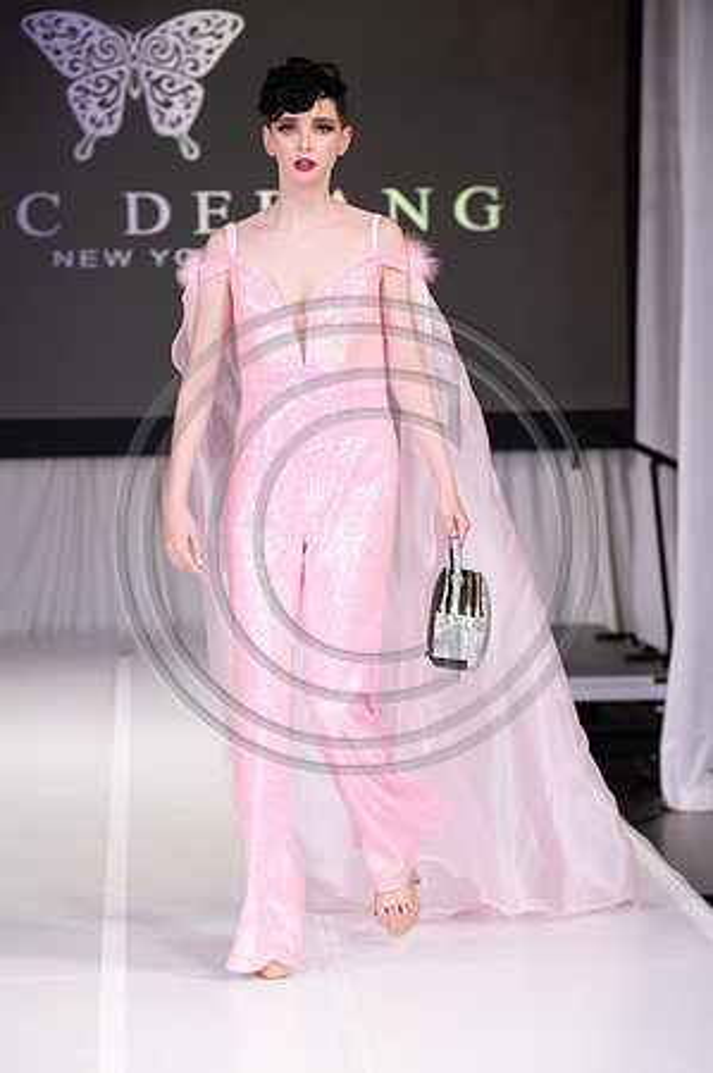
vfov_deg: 16.4
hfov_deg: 10.9
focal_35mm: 125
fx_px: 3722
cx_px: 356
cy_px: 536
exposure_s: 1/400
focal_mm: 125
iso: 2000
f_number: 5.6
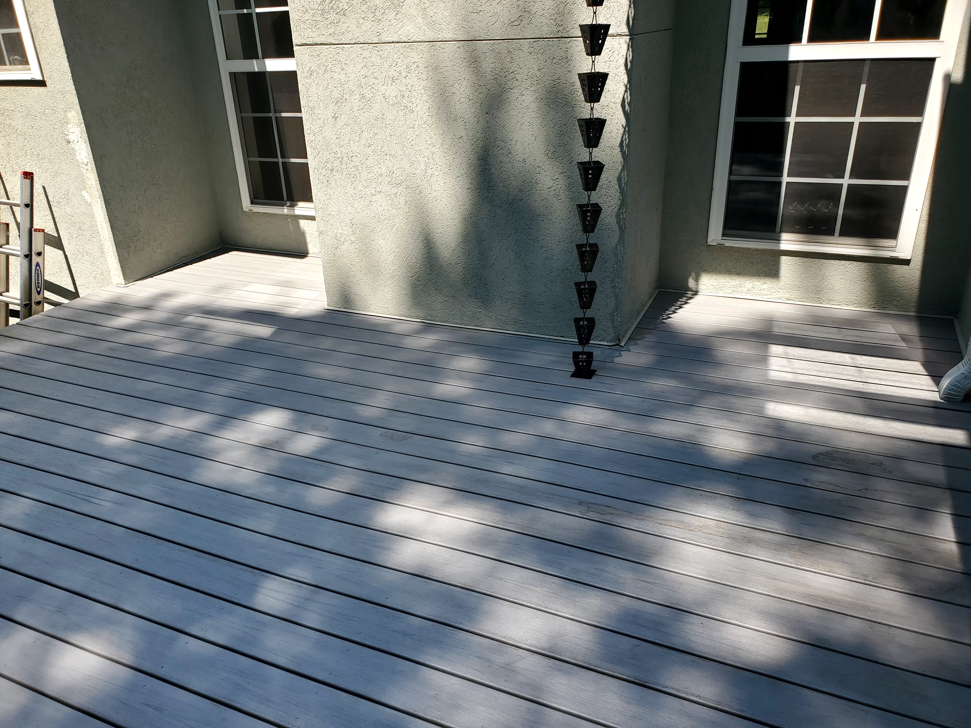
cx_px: 486
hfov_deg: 67.3
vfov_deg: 53.1
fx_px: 729
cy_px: 364
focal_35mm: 26
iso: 50
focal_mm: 4.3
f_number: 2.4
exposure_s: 1/544
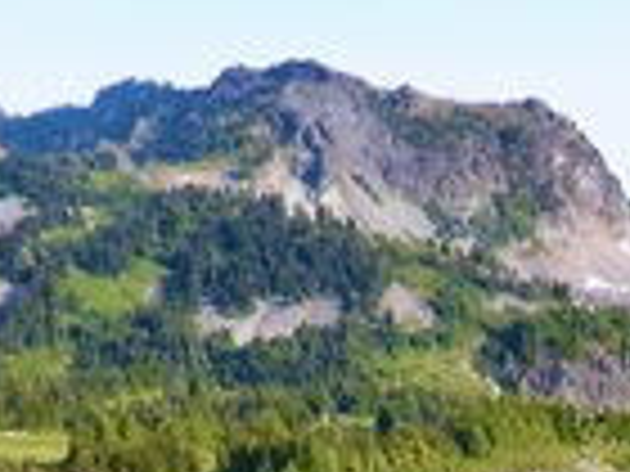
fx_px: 2548
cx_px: 1210
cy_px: 908
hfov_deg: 12.6
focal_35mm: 140
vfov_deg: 9.9
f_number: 3.2
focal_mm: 6.3
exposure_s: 1/400
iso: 100
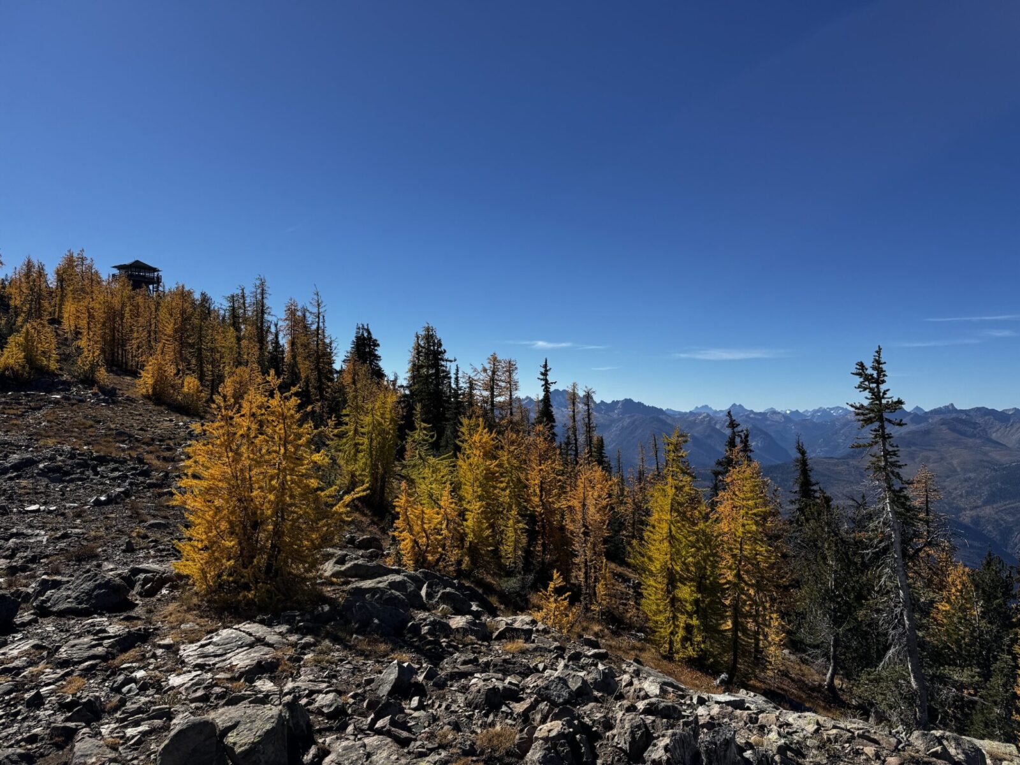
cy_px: 382
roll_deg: -0.3
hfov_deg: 71.6
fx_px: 707
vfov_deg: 56.8
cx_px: 510
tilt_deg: +4.0
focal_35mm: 24
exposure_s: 1/5814
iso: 80
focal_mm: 6.76
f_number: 1.78
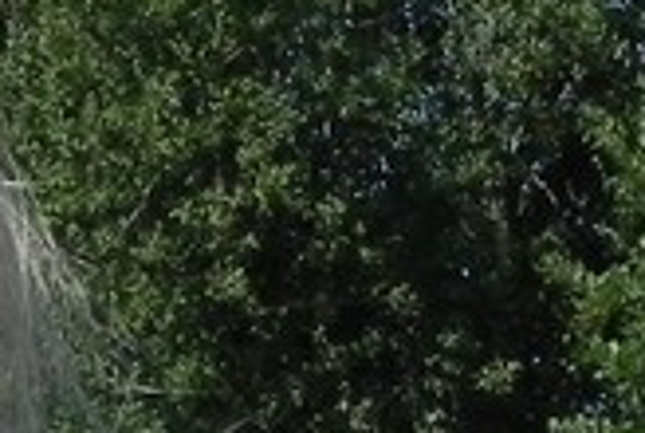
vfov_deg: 4.5
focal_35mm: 298
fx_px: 5349
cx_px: 224
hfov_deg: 6.9
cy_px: 1071
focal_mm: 8.2
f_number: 7.1
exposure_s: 1/457
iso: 160
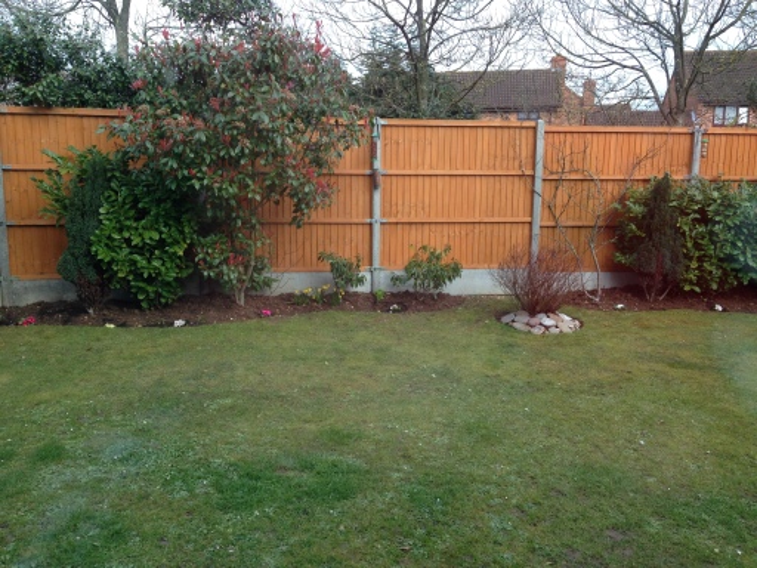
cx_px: 378
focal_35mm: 33
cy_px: 284
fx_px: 722
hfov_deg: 55.4
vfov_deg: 42.9
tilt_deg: -8.9
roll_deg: -0.5
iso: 80
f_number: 2.4
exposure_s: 1/120
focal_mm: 4.12
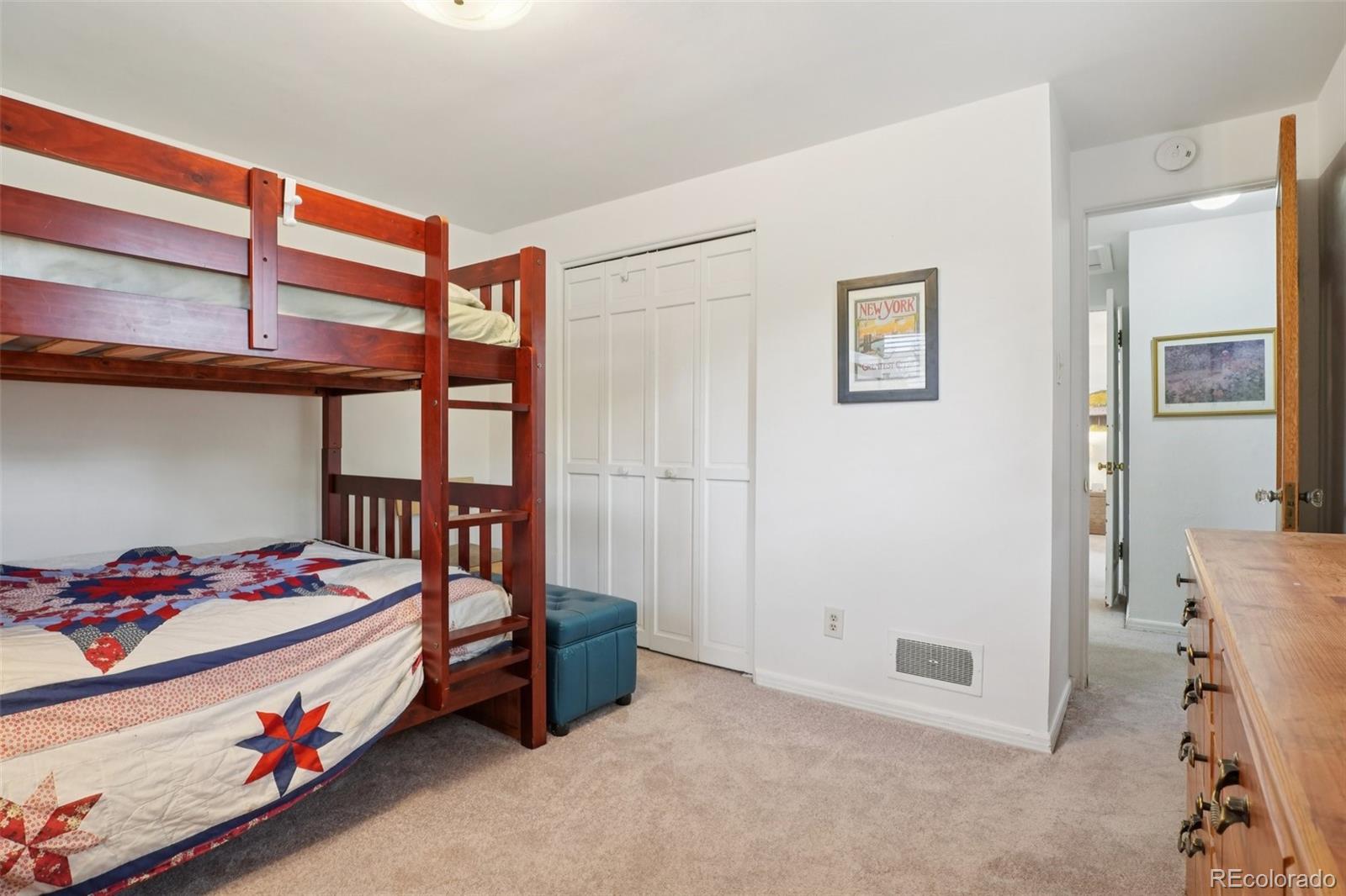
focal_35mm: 16
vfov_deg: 72.0
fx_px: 617
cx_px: 673
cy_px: 448
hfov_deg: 95.0
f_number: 8
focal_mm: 11
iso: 800
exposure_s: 1/10
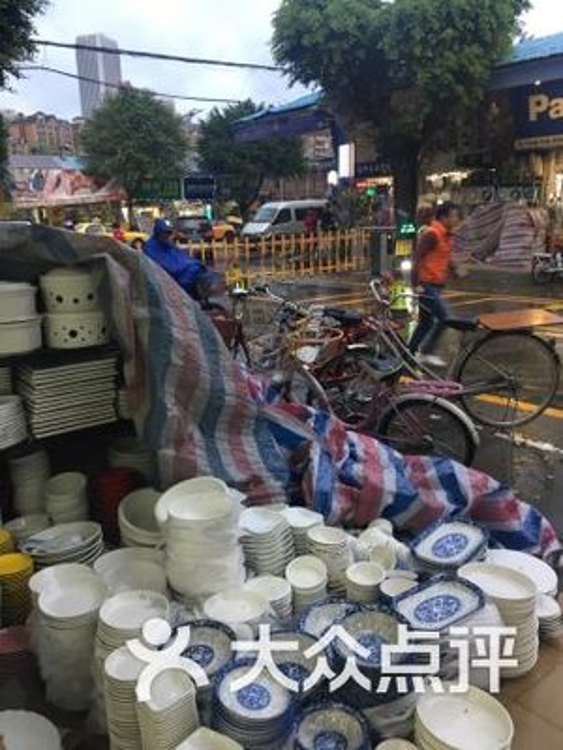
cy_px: 375
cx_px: 282
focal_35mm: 29
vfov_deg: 61.7
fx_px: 629
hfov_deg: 48.2
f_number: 2.2
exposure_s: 1/33
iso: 80
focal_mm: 4.15
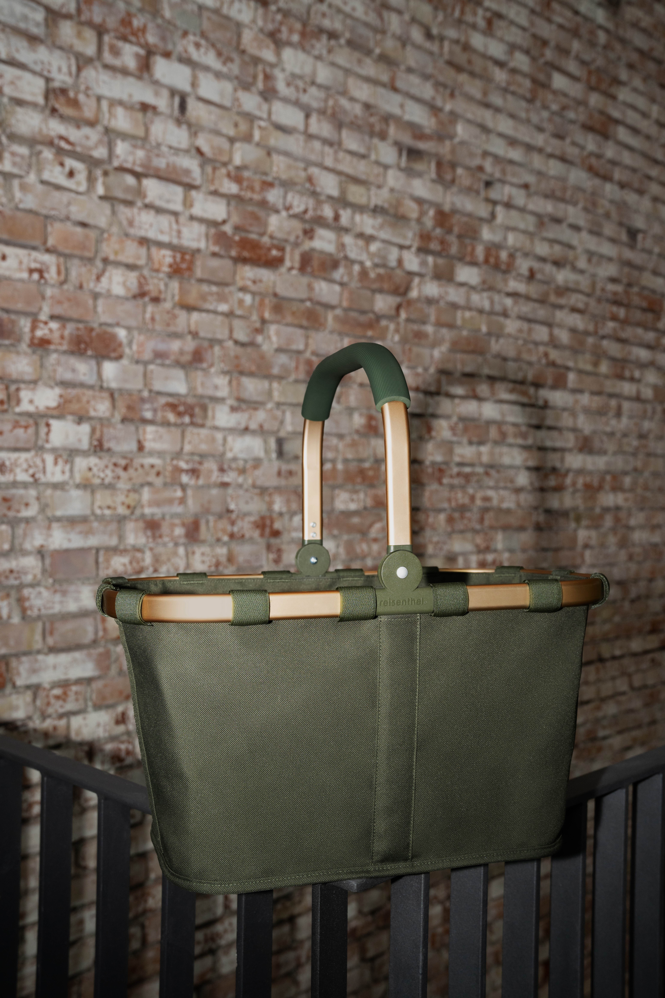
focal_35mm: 36
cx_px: 332
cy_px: 499
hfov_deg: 36.9
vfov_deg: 53.1
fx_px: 997
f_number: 5.6
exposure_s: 1/250
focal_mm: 36
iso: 800
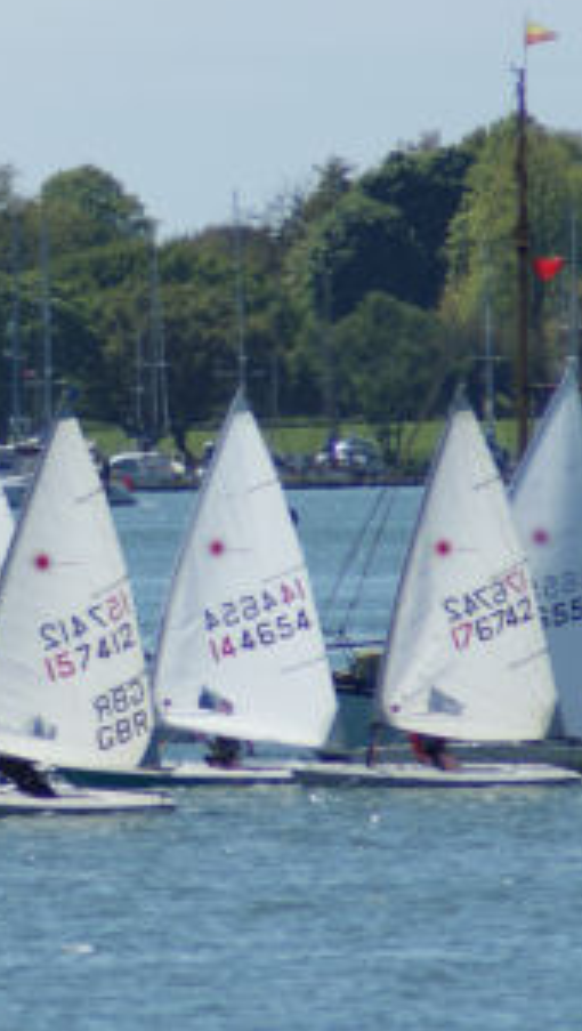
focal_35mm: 1253
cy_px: 315
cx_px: -267
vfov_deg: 1.7
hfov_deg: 1.0
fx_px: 34271
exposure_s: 1/640
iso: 100
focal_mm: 300
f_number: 7.1
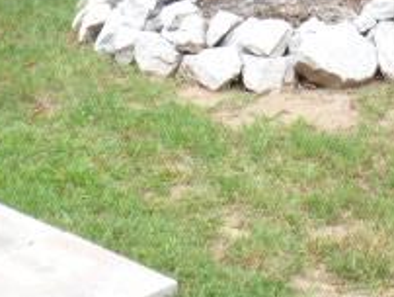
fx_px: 1083
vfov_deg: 14.5
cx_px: 378
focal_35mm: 95
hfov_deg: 20.1
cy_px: -156
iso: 100
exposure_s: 1/80
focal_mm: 5.4
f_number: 3.5
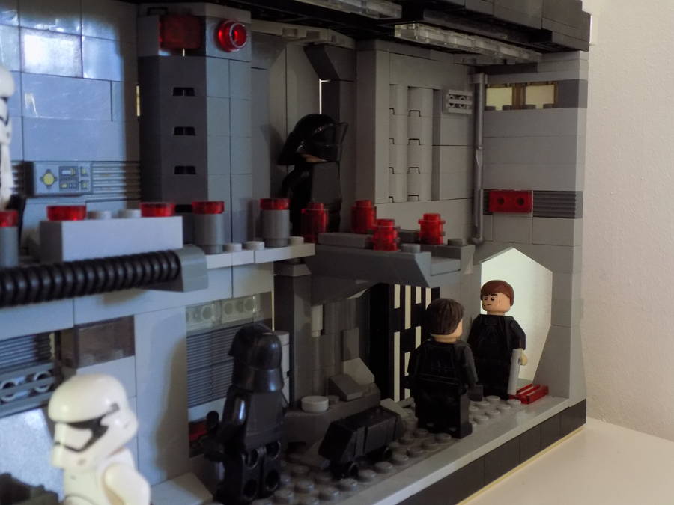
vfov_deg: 35.1
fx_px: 798
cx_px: 337
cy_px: 252
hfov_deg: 45.8
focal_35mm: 41
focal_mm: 7.3
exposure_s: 1/6
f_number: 3.6
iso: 400
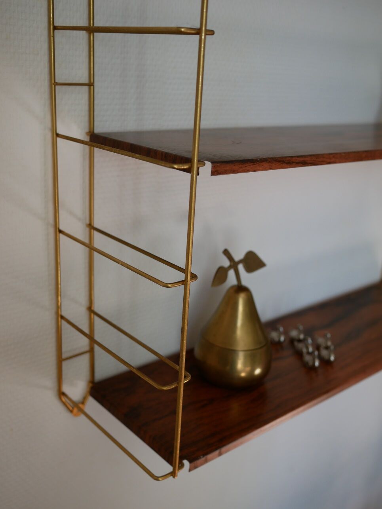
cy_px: 254
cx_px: 191
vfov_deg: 46.8
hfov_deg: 36.0
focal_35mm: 40
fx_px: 588
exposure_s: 1/250
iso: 200
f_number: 2.5
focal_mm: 20
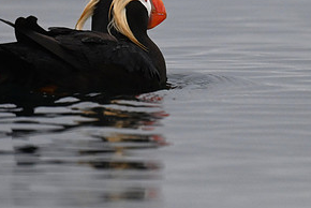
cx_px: 220
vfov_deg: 0.9
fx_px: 13827
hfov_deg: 1.3
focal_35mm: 1599
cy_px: 63
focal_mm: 800
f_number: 6.3
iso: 900
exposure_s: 1/800
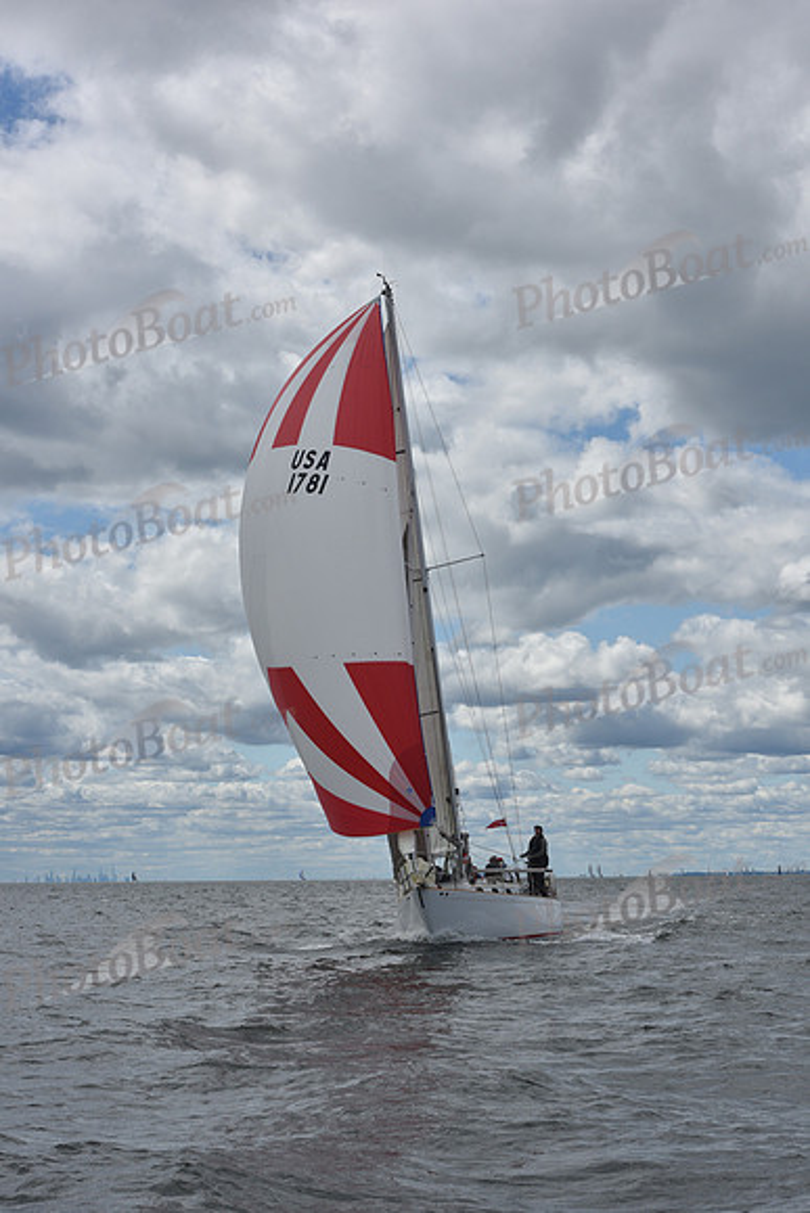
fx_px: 2361
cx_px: 405
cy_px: 606
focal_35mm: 70
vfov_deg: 28.8
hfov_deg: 19.5
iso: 250
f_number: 11
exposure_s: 1/800
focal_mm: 70
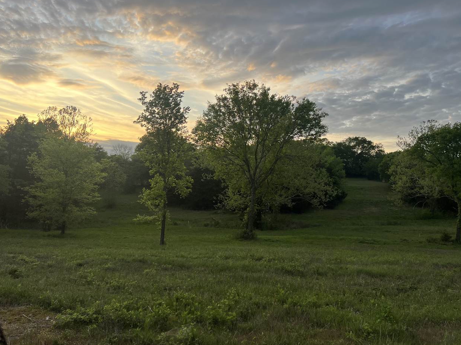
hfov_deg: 65.3
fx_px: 359
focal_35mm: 27
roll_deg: -3.1
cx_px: 238
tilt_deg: -0.3
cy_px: 174
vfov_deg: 51.3
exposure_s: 1/526
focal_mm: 5.7
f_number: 1.5
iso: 50
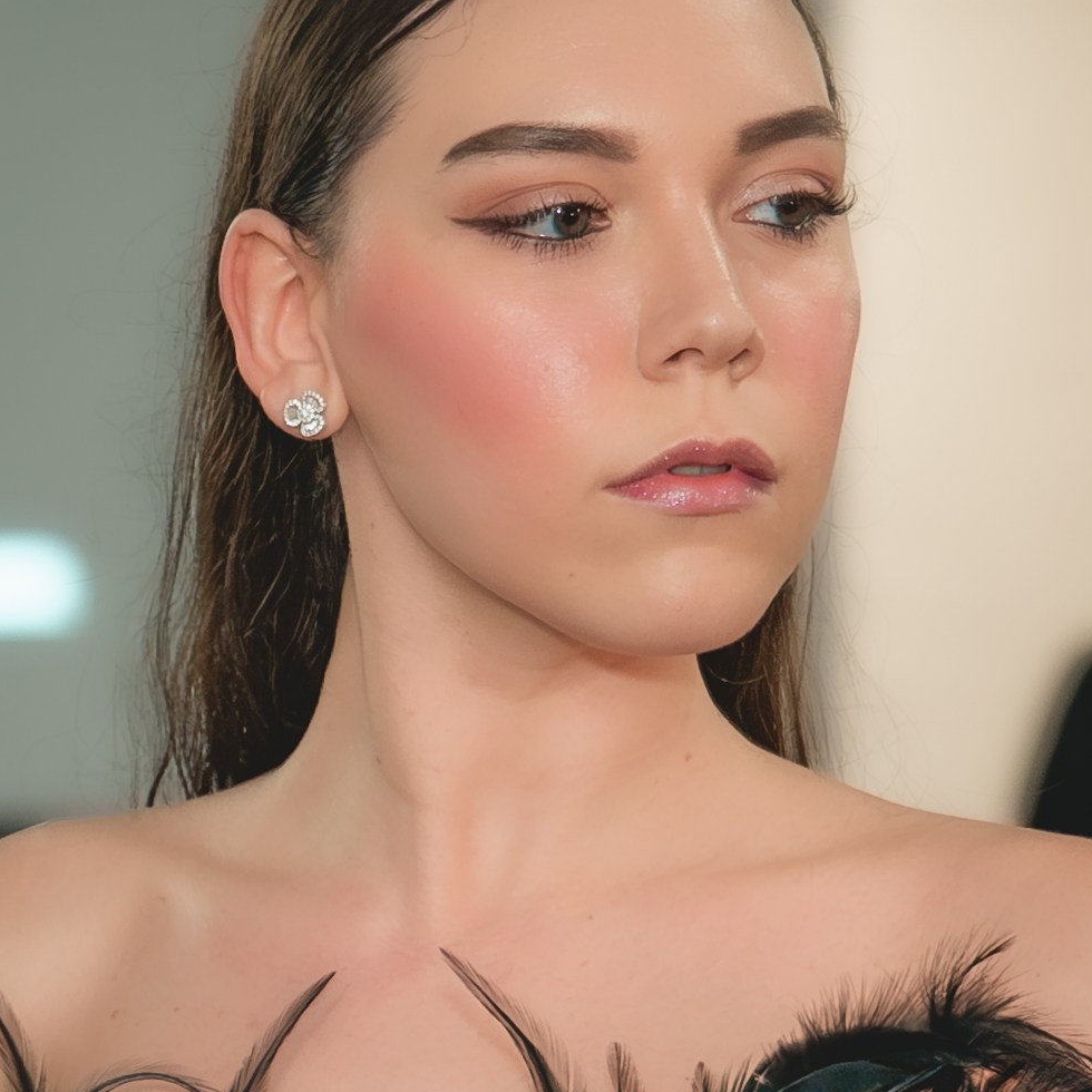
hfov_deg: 4.8
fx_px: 12991
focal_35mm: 364
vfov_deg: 4.8
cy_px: 734
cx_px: -327
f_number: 3.2
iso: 4000
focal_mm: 70
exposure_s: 1/250
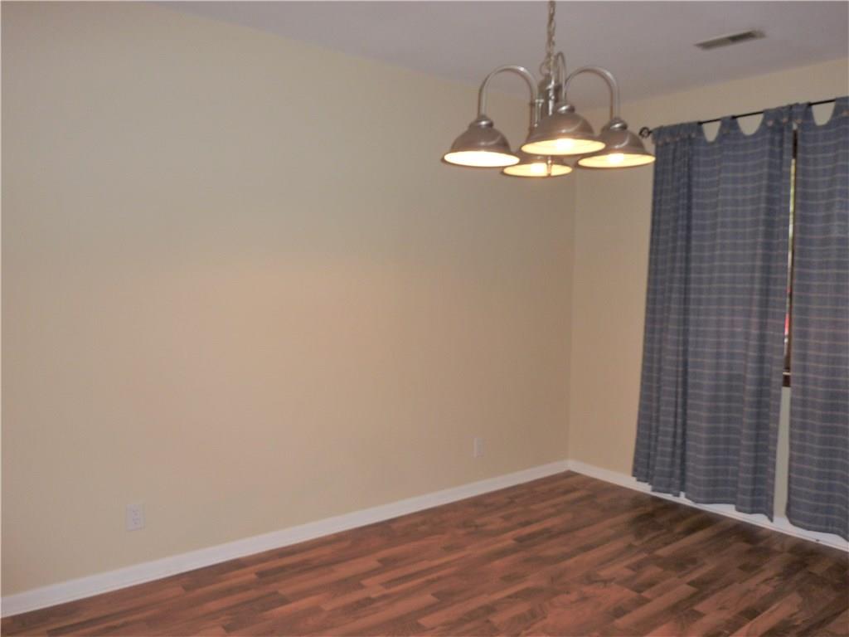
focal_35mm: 27
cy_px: 318
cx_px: 424
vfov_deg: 51.4
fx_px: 662
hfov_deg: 65.3
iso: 100
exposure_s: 1/30
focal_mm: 4.4
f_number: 3.3
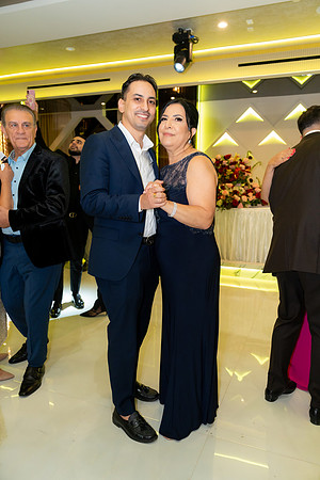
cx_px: 160
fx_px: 347
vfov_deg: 69.4
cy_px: 240
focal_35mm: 26
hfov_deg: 49.6
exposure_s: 1/200
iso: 3200
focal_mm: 26
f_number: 3.5
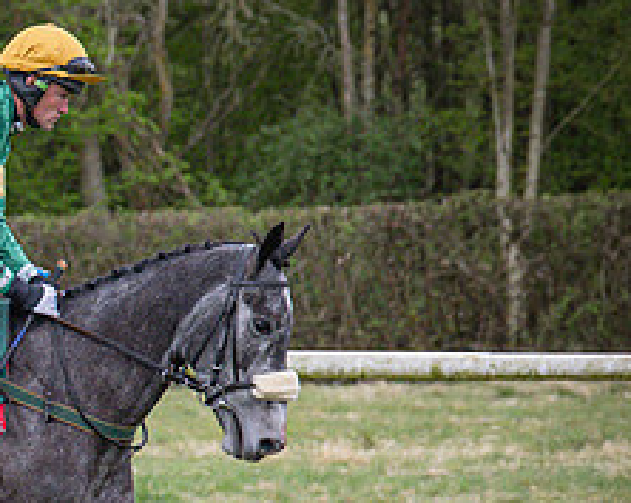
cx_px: -407
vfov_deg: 3.3
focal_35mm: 468
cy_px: 530
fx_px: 8728
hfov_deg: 4.1
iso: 1600
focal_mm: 98
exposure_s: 1/1000
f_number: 4
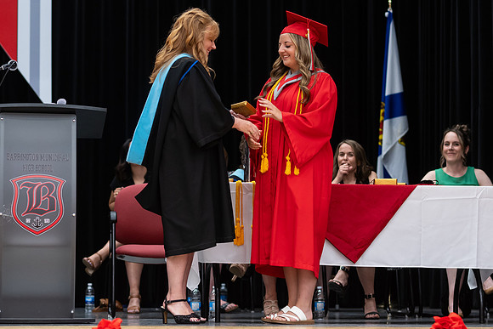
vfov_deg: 11.1
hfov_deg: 16.6
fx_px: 1691
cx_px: 246
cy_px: 170
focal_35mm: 123
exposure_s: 1/200
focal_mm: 85
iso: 1000
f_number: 2.8
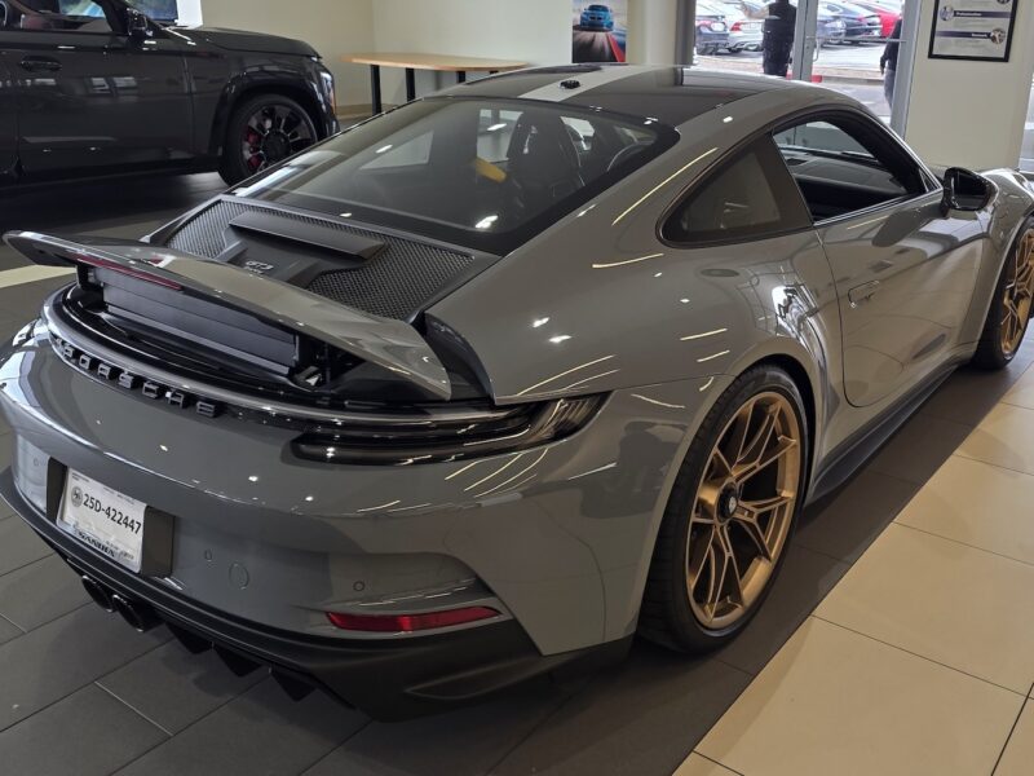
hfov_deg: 73.9
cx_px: 517
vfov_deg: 58.9
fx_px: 687
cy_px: 388
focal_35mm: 23
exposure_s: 1/120
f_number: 1.7
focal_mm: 6.3
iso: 80
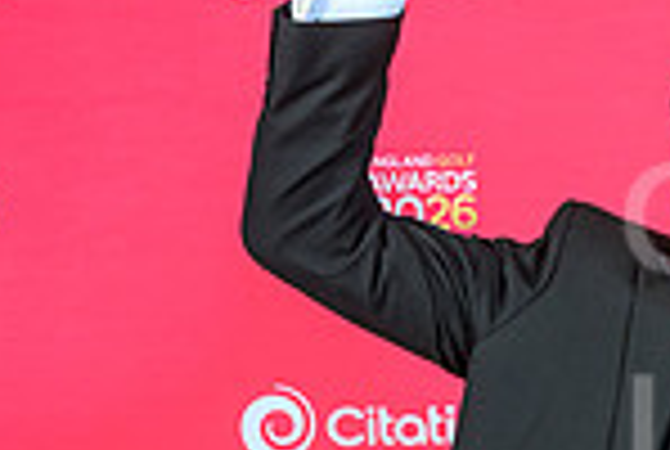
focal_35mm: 163
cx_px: 1214
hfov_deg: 11.6
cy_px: 493
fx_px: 3040
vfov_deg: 8.4
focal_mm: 42
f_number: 5.6
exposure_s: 1/100
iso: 250
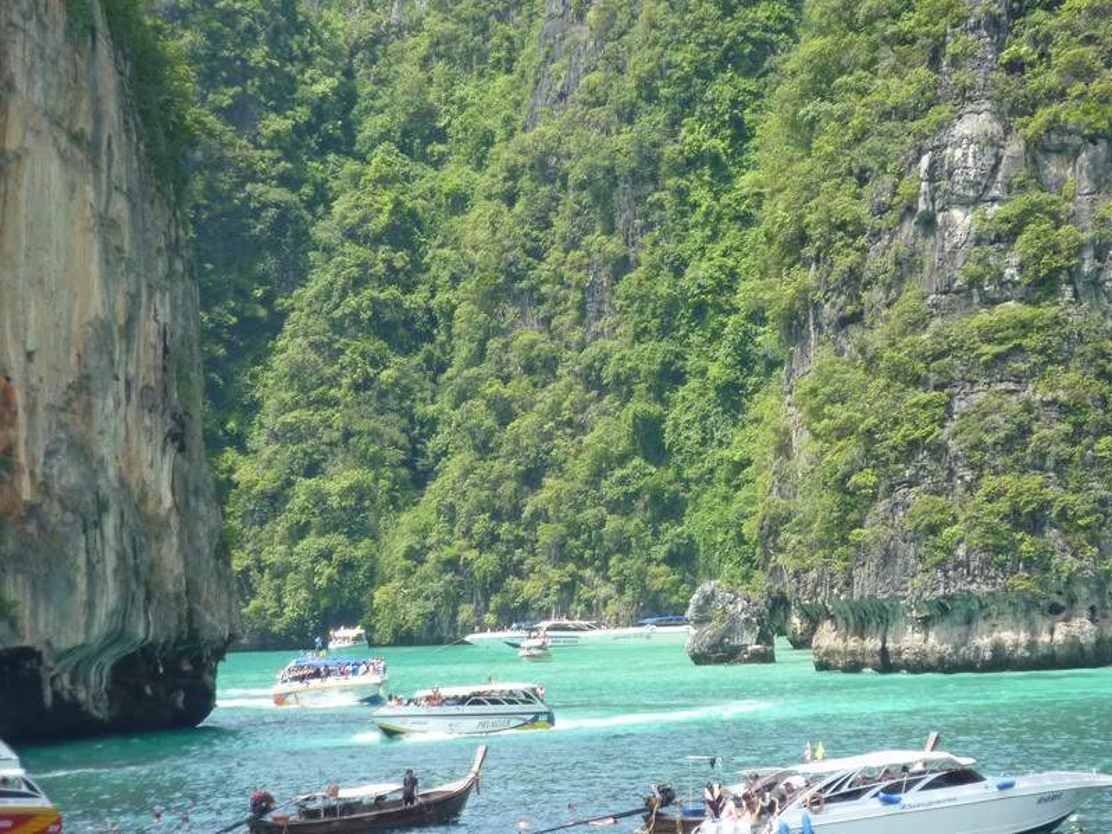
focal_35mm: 203
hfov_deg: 9.7
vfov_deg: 7.3
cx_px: 556
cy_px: 417
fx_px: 6521
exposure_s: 1/160
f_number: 4.5
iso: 80
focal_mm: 27.8
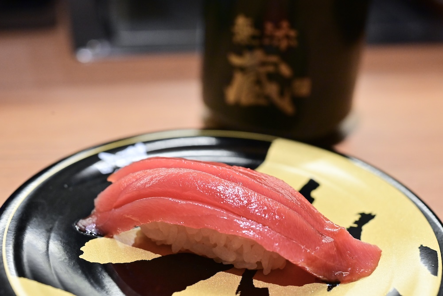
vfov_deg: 22.6
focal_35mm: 60
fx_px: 738
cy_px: 148
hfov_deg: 33.4
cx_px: 222
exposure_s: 1/1000
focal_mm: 60
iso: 6400
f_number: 5.6
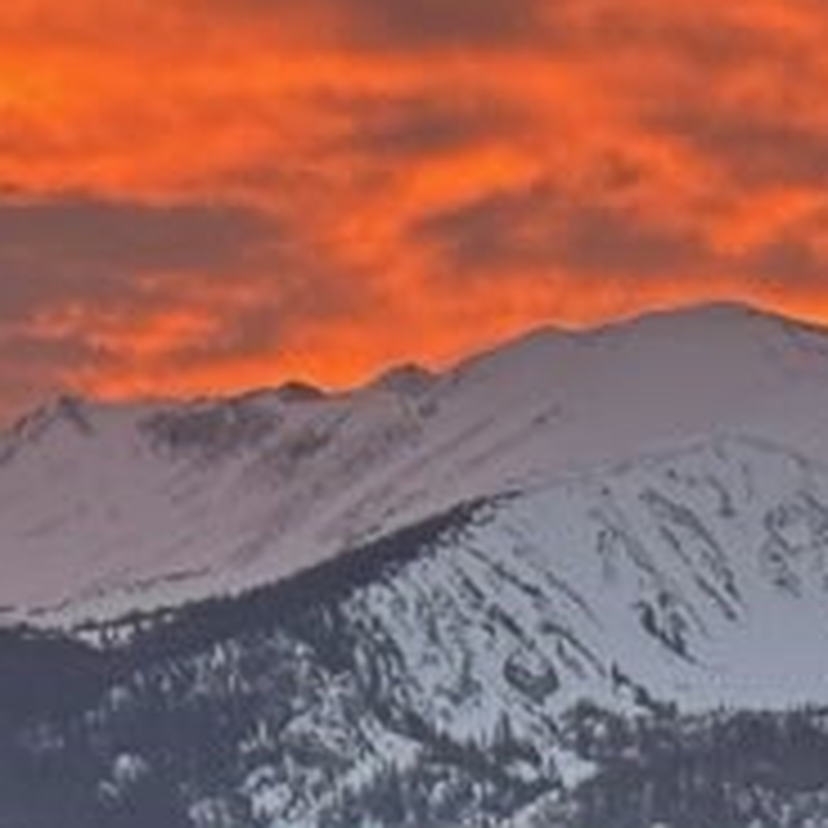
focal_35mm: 295
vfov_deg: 5.9
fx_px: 7983
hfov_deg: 5.9
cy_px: 1035
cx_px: 207
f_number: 1.78
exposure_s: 1/60
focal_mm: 6.76
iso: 125
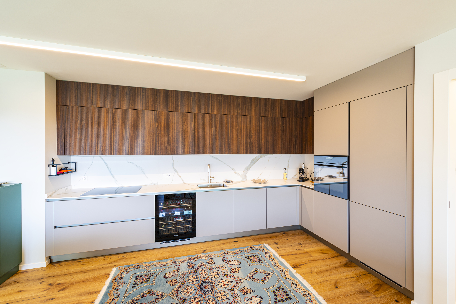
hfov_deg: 104.2
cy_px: 152
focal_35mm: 14
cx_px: 228
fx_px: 177
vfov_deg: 81.3
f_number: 9
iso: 100
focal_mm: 14
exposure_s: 1/2
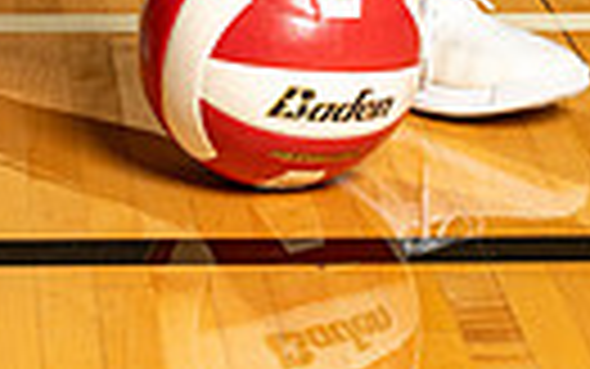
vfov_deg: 6.3
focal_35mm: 196
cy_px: -639
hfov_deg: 10.7
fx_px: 3153
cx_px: 99
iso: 500
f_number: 5.6
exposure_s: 1/250
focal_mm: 56
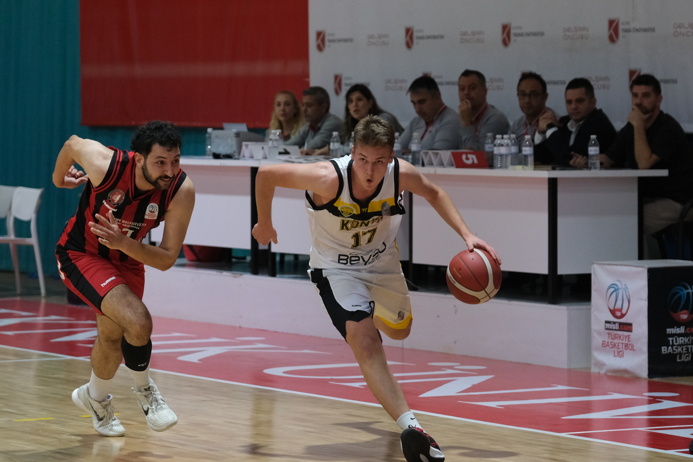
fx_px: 2945
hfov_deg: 13.4
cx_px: 303
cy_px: 198
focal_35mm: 153
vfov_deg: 9.0
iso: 2500
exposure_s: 1/1000
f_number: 2.8
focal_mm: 83.8
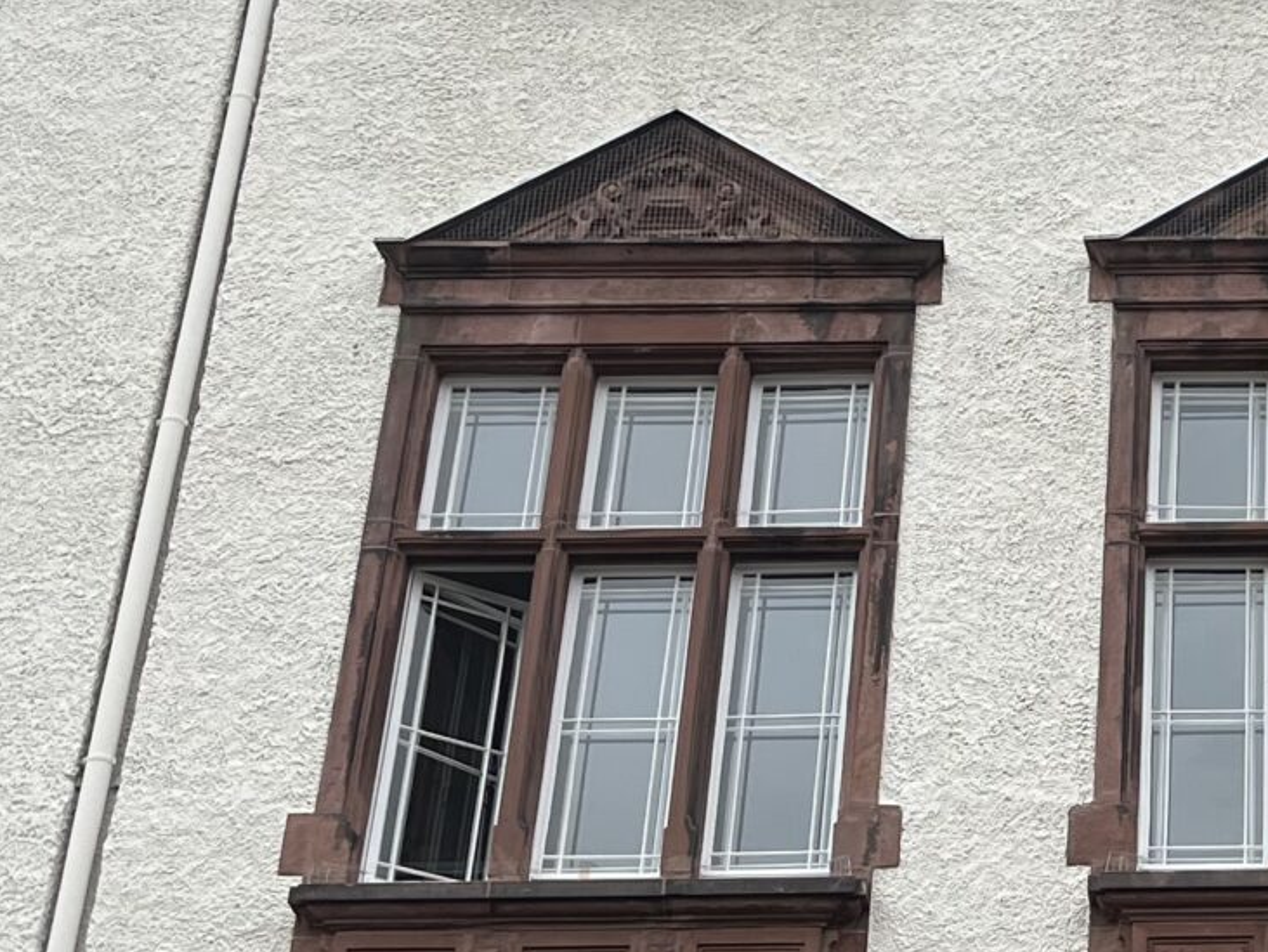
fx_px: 3335
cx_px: 1424
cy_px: 163
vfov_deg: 16.1
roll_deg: +0.8
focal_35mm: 91
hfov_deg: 20.4
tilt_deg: +33.6
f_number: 1.6
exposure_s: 1/404
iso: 50
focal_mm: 5.1
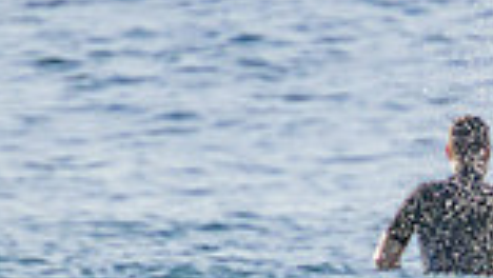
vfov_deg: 0.4
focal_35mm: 3124
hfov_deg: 0.7
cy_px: 485
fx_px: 40866
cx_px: 784
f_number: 11
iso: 1000
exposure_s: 1/2000
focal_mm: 800
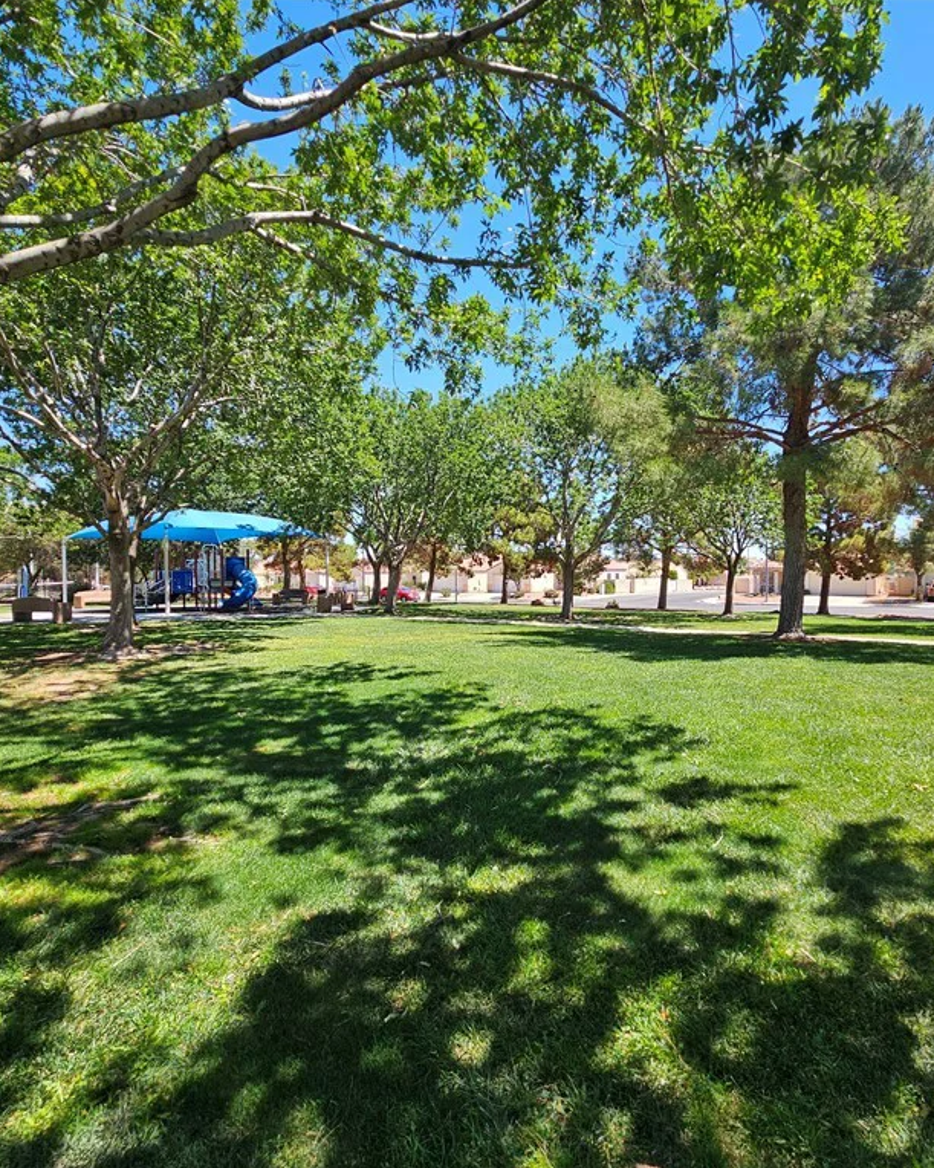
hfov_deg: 76.5
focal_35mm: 17
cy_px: 584
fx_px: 588
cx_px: 537
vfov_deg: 89.6
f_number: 2.2
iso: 50
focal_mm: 2.2
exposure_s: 1/1000
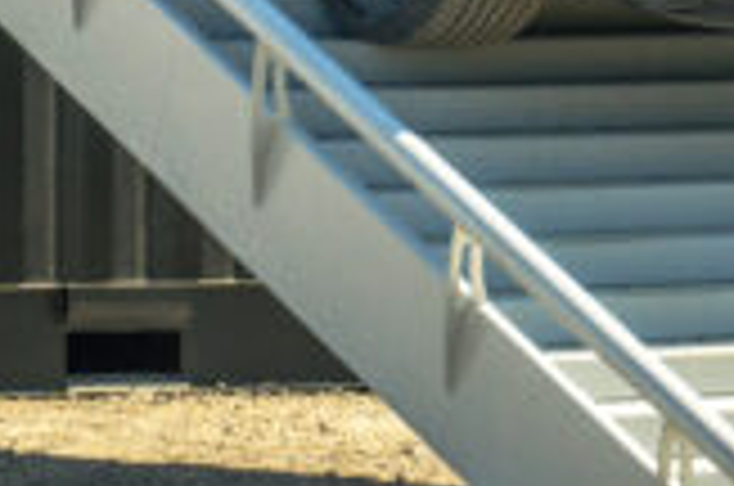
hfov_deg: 4.7
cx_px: 306
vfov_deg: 3.1
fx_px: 8974
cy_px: -578
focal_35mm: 441
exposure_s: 1/250
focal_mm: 70
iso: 200
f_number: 8
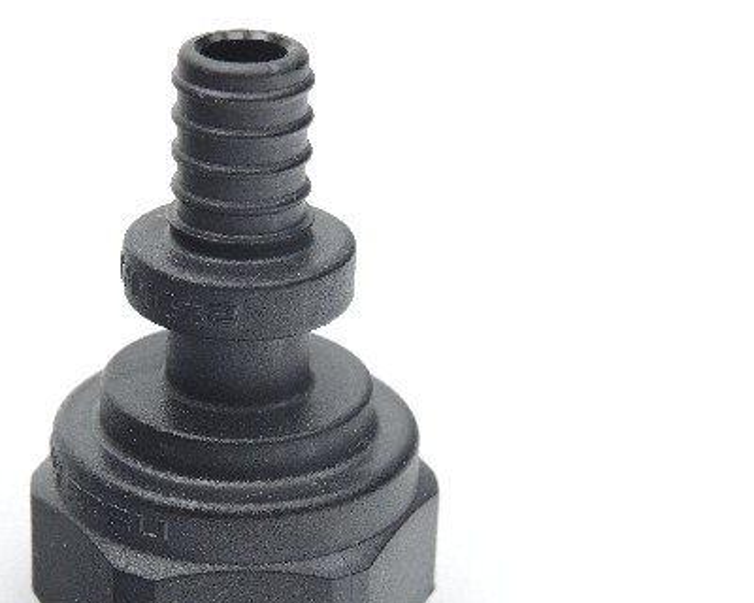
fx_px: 2298
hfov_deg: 18.6
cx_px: 226
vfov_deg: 14.9
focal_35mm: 103
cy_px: 379
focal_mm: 14.1
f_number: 4
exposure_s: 1/400
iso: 400
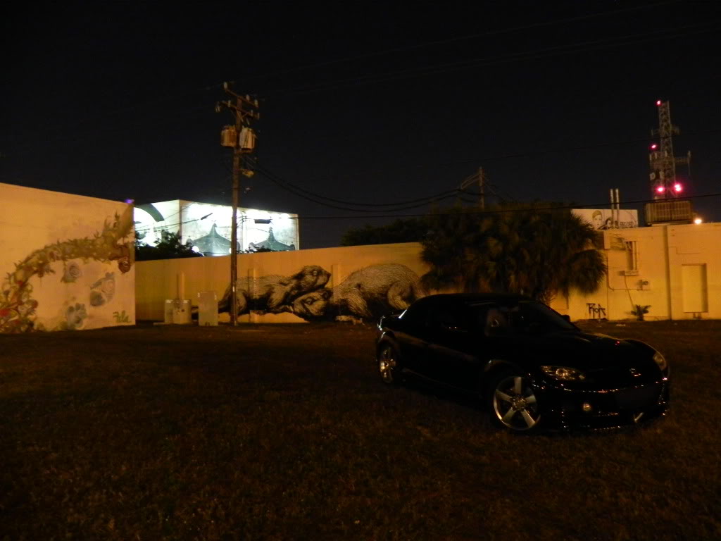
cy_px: 270
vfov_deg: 53.1
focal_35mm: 26
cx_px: 360
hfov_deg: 67.3
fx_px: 542
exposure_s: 1/4
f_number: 2.8
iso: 800
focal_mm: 4.6
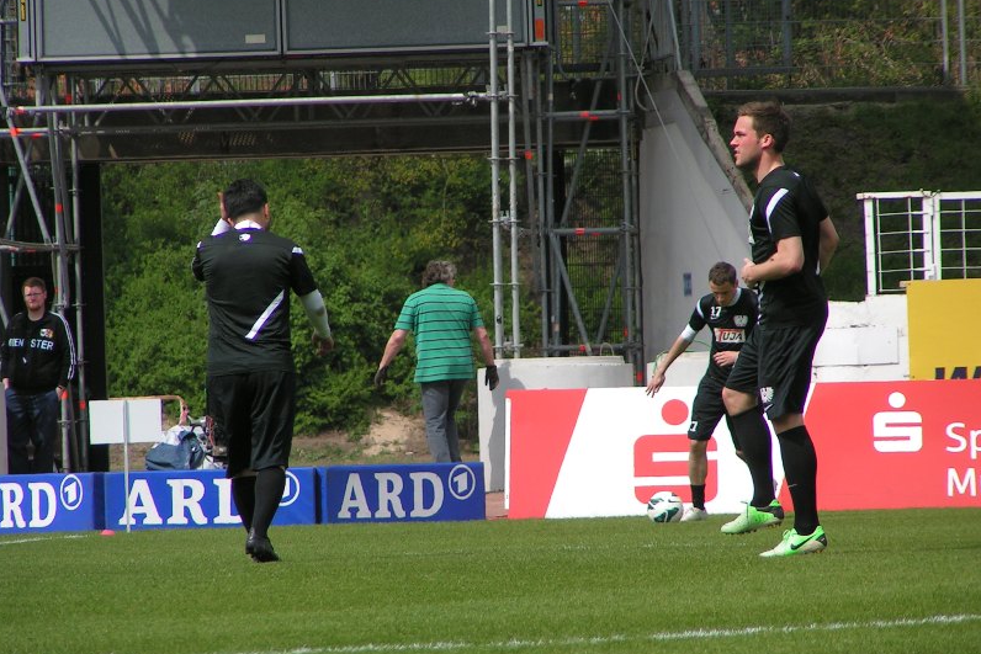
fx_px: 10819
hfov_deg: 5.2
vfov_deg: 3.5
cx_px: 489
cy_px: 351
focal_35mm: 397
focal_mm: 58
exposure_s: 1/1000
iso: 50
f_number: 3.5
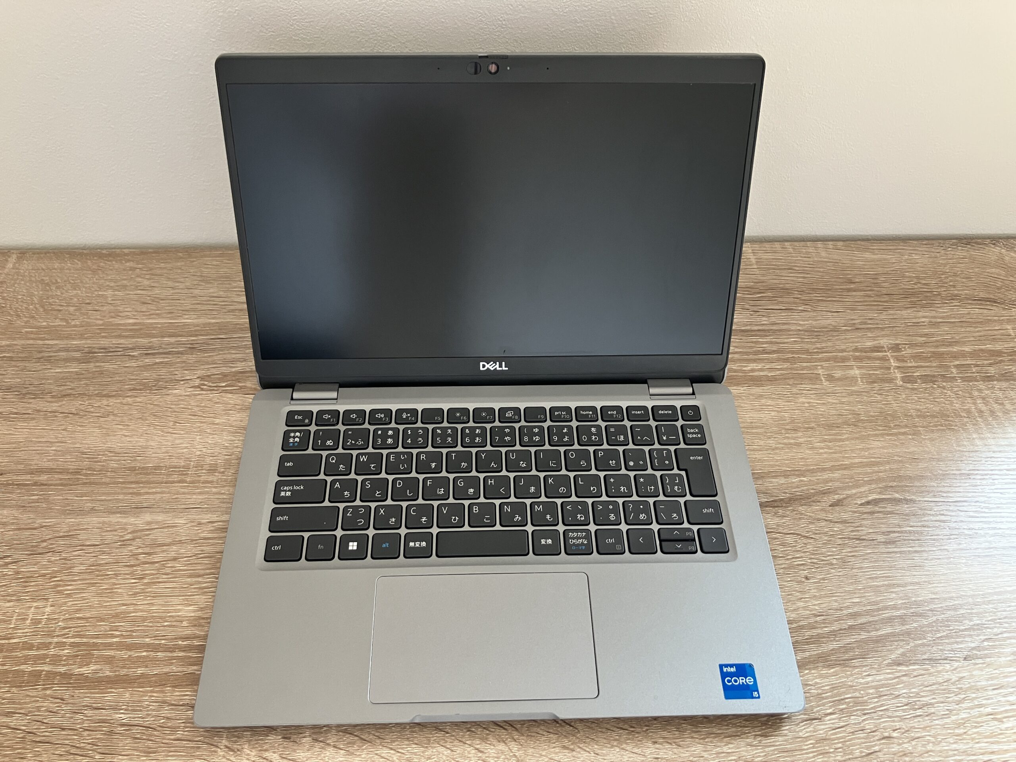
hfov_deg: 63.4
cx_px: 508
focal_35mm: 28
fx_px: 822
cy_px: 381
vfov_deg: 49.7
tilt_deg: -49.4
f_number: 1.8
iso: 80
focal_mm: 3.99
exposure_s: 1/73
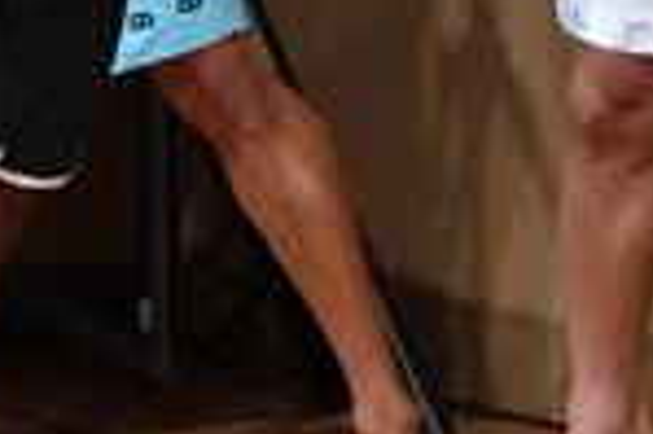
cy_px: -254
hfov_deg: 1.6
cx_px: 107
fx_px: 24025
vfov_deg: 1.0
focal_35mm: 1326
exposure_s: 1/400
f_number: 5.6
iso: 10000
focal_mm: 170
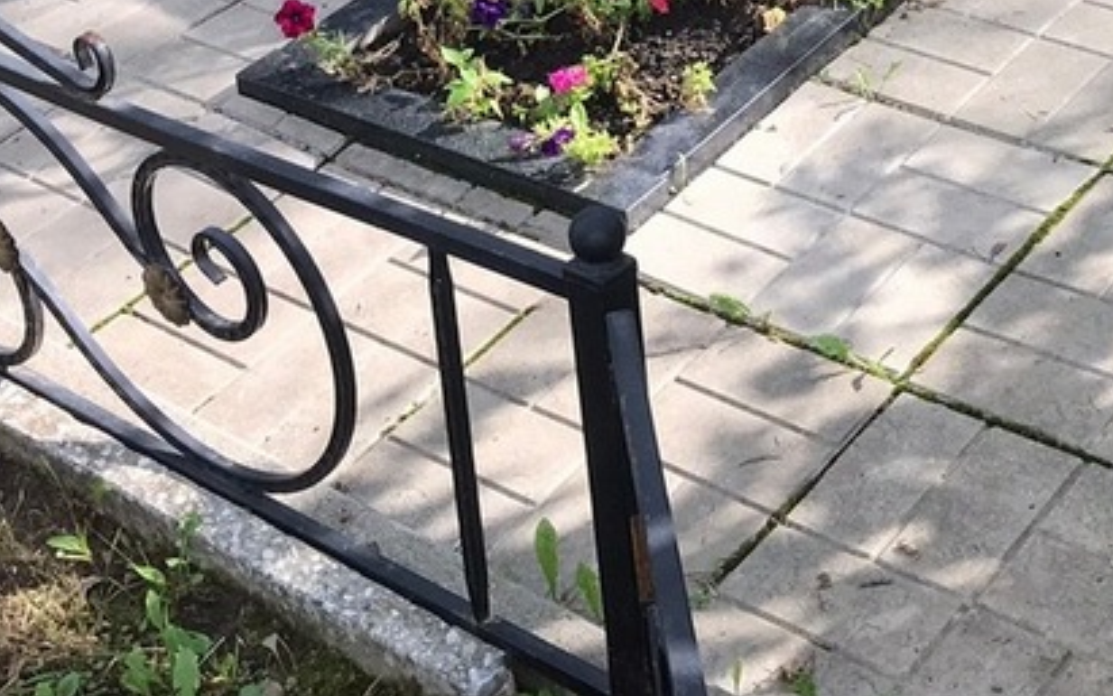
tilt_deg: -22.8
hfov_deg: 27.7
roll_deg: +7.7
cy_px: -225
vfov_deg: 16.6
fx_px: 2245
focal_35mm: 74
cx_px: 710
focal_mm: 3.99
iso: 20
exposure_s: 1/526
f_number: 1.8
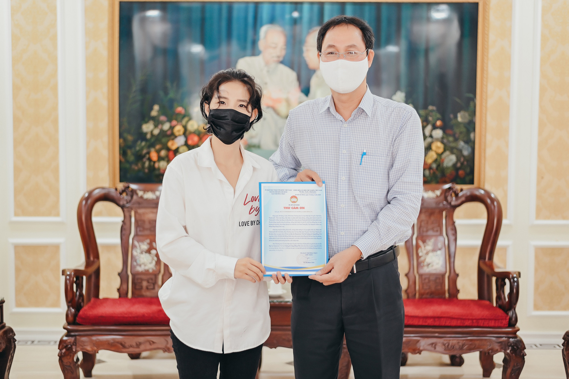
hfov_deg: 39.6
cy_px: 190
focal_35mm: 50
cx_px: 284
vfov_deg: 26.9
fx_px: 790
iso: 1000
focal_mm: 50
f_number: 1.8
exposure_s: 1/200
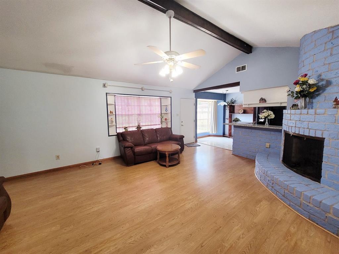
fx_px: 127
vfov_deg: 89.9
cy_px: 127
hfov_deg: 106.2
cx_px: 170
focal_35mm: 13
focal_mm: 1.74
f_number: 2.2
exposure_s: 1/60
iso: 250
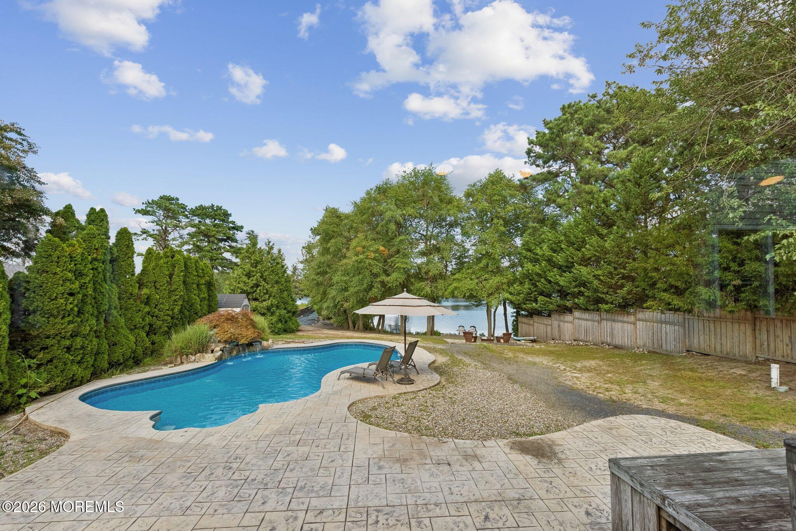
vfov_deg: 77.3
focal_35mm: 15
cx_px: 398
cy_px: 266
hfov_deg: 100.4
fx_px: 332
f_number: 7.1
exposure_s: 1/1250
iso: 1000
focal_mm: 15
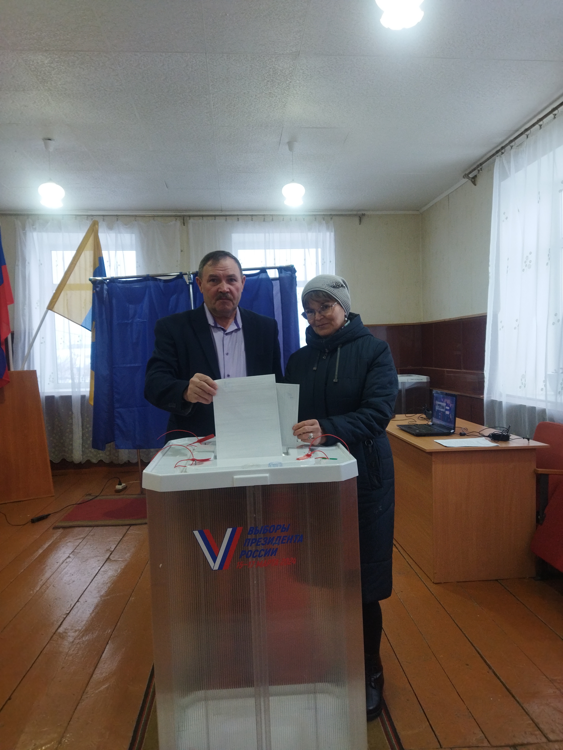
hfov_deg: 51.4
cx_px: 282
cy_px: 375
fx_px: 586
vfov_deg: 65.3
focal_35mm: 27
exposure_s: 1/50
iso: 166
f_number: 1.79
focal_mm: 4.71
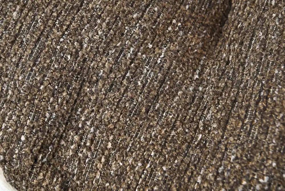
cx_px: 142
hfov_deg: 28.8
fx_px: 554
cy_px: 96
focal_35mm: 70
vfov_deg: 19.5
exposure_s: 1/125
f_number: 10
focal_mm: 70
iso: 320
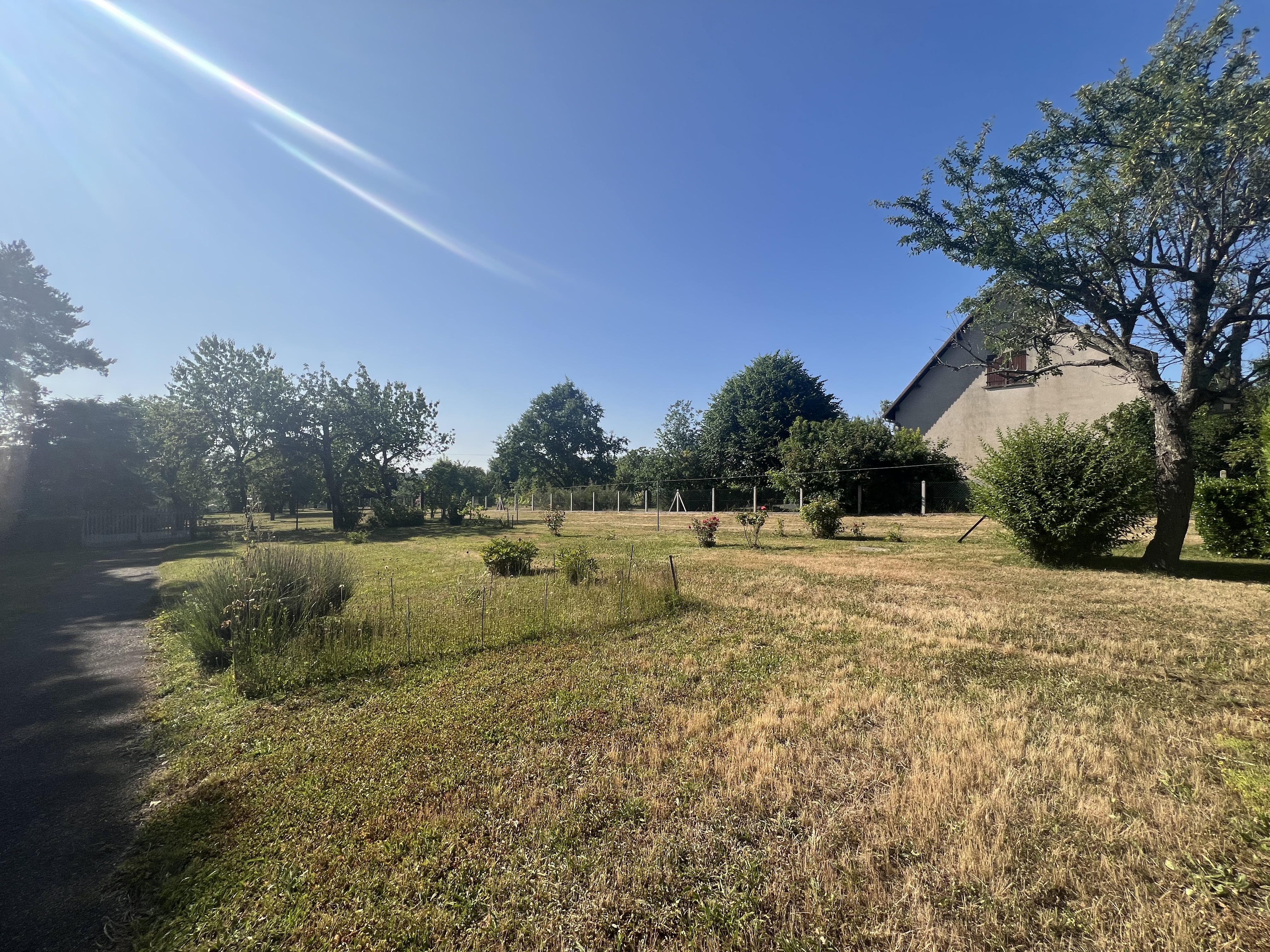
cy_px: 476
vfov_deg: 89.9
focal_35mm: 13
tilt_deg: +0.8
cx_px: 635
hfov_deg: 106.2
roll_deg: +0.5
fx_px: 477
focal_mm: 1.57
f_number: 1.8
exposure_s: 1/1876
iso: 32
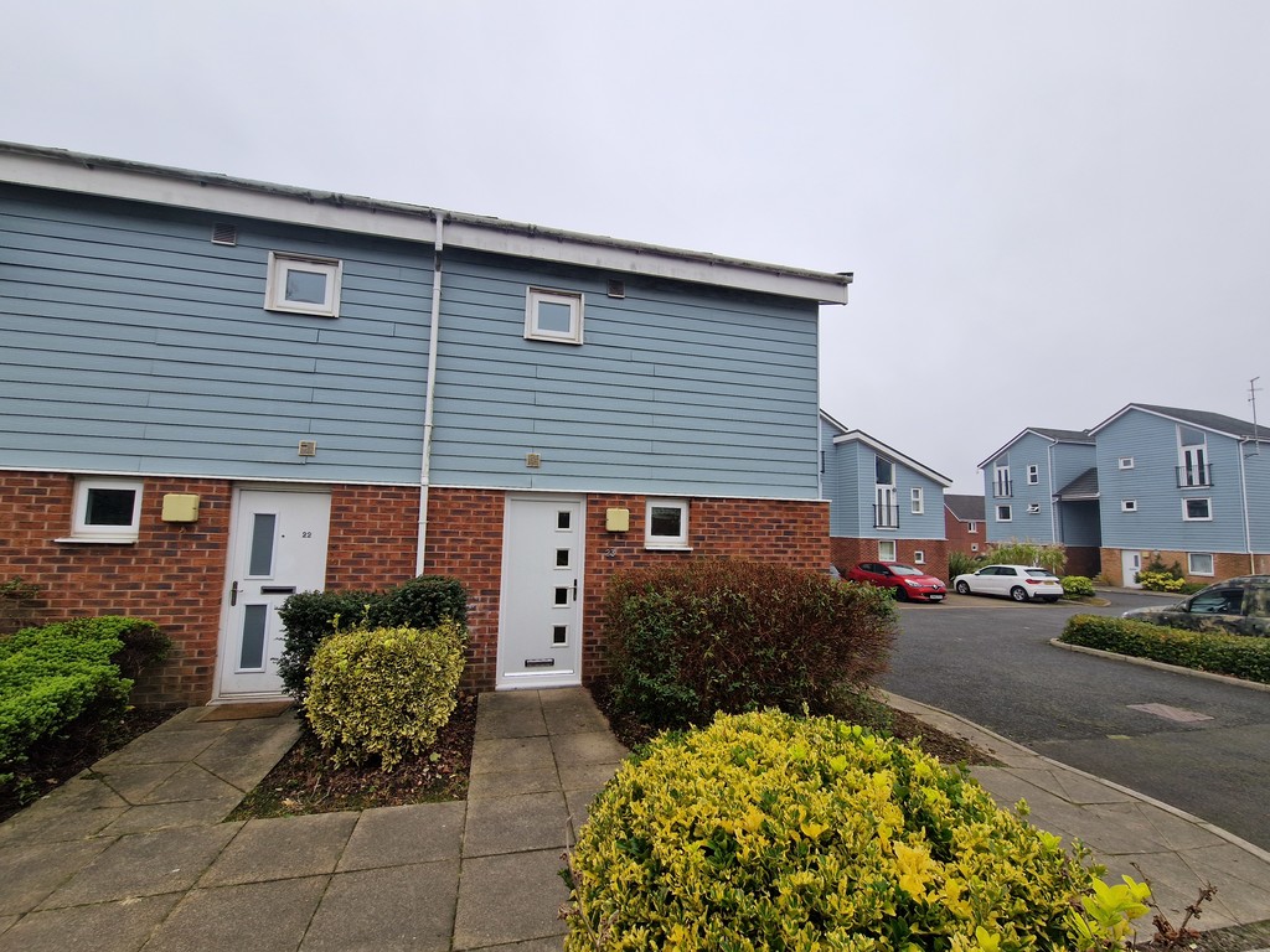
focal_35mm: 13
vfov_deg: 89.9
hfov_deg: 106.2
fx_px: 477
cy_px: 476
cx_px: 635
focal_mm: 2.2
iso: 50
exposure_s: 1/211
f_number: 2.2
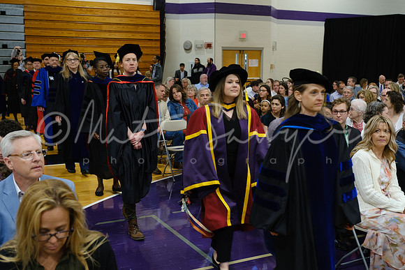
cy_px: 135
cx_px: 202
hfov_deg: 47.4
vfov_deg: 32.6
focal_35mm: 41
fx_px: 461
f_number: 3.2
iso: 1250
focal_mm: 27.4
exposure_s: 1/100
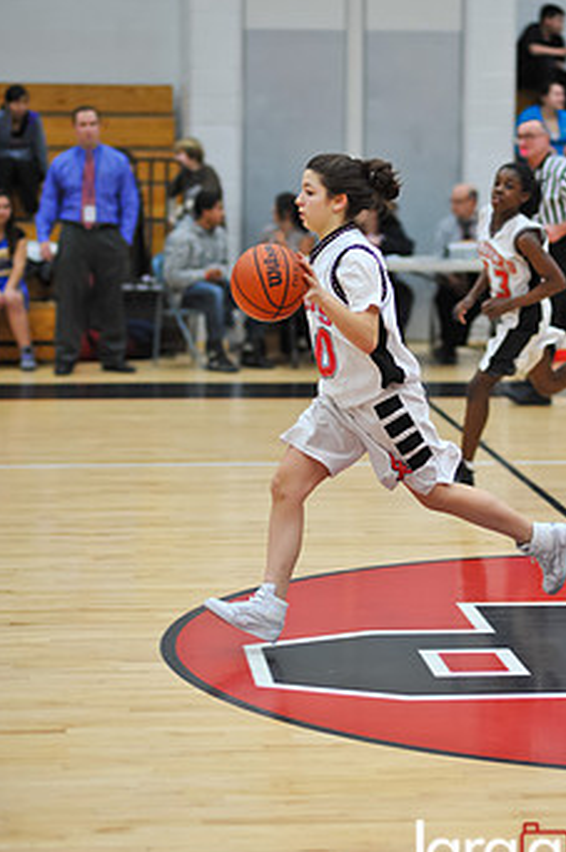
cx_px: 363
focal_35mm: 112
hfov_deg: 12.2
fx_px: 2649
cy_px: 391
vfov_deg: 18.3
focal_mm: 85
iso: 1000
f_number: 2
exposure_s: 1/500
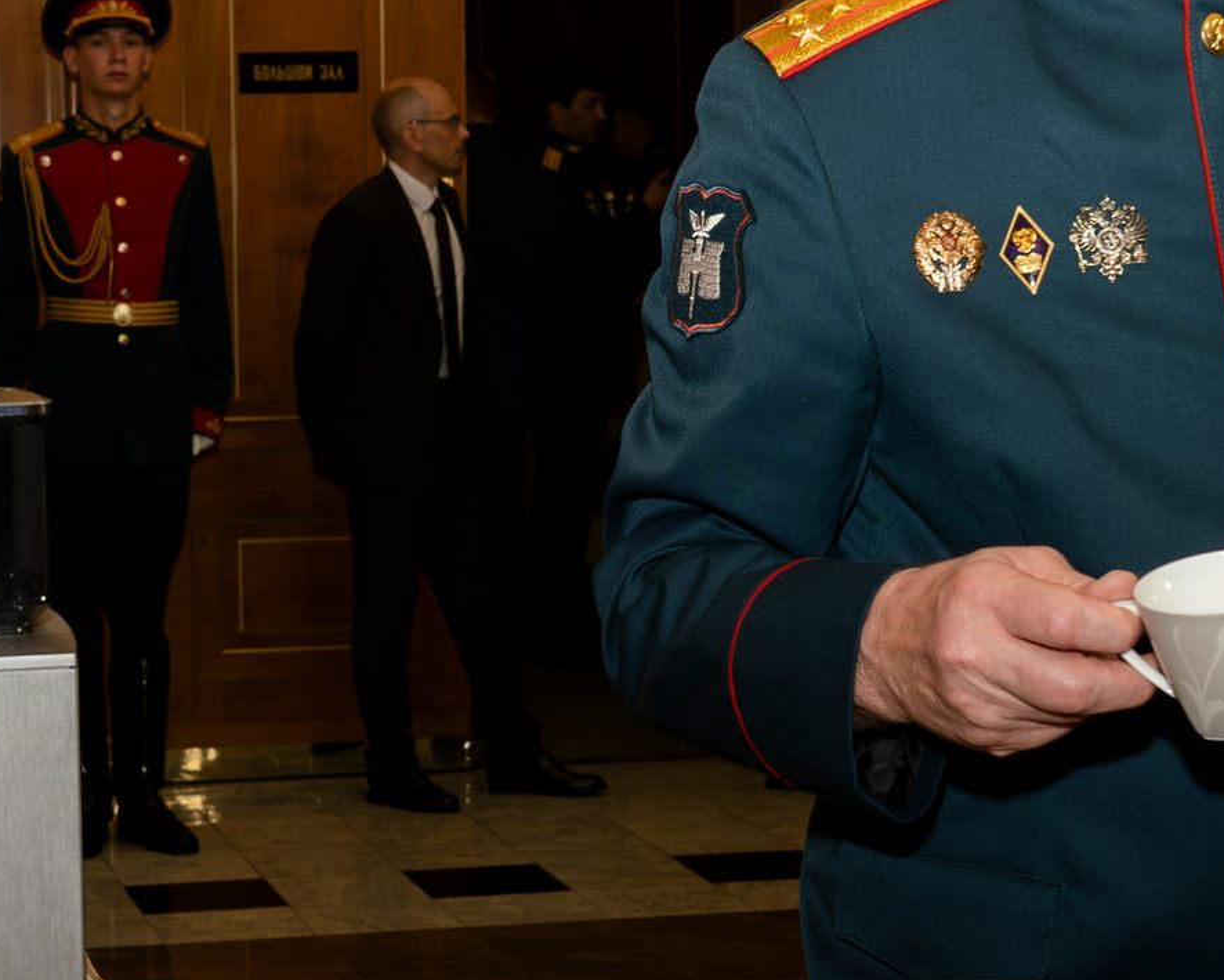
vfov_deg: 16.7
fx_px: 3333
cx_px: 358
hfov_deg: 20.7
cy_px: 507
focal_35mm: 92
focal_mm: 18.1
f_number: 4
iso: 500
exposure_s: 1/125
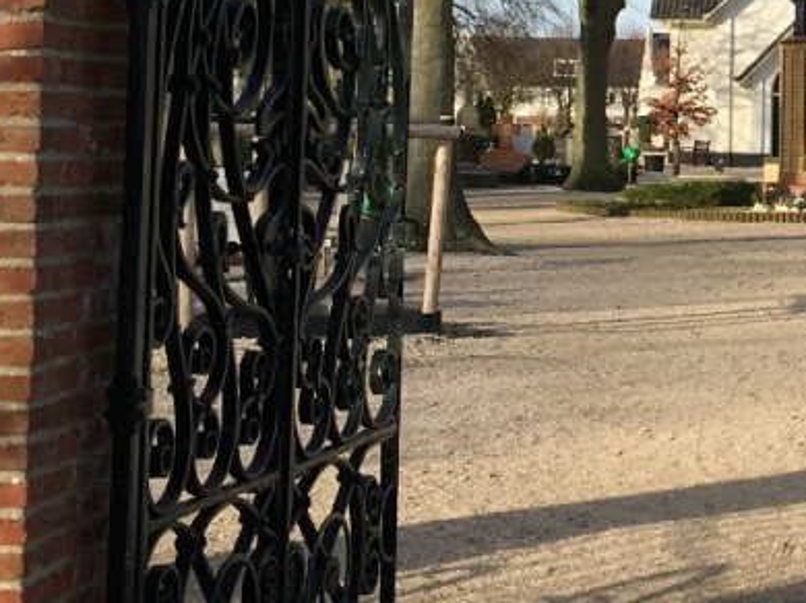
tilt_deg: +3.8
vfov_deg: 15.2
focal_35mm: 96
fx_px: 2234
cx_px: 913
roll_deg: -0.2
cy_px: 50
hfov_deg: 19.5
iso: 25
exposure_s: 1/845
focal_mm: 4.15
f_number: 2.2
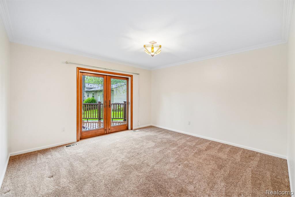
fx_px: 123
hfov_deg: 100.4
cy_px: 98
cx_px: 148
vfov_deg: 77.3
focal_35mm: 15
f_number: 8
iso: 400
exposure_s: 1/8
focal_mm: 10
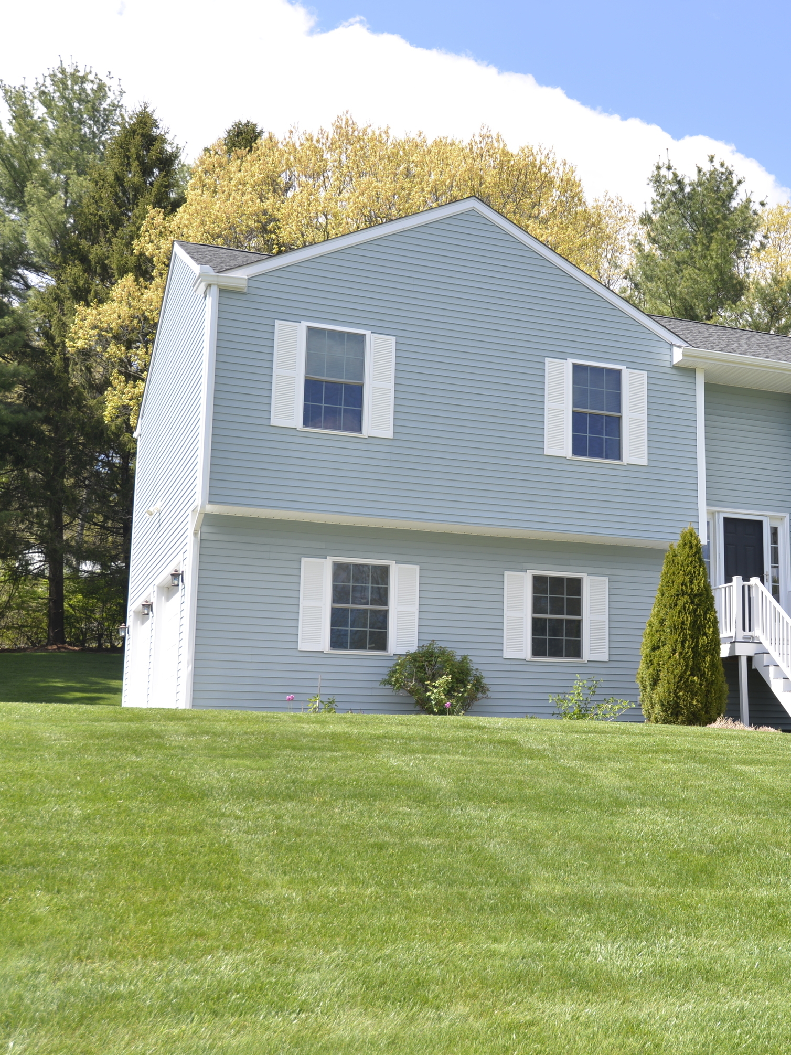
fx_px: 1432
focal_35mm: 47
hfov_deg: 30.0
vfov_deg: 40.4
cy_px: 534
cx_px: 655
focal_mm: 32
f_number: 6.3
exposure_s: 1/250
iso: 100
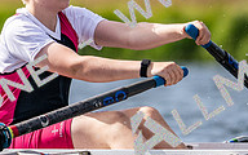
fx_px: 12463
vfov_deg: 0.7
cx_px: 19
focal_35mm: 1844
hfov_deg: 1.1
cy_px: 50
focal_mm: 400
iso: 200
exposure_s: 1/2500
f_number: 4.5
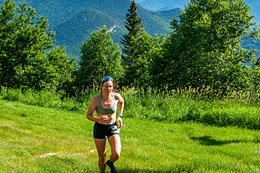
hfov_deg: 26.0
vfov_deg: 17.3
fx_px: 563
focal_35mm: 78
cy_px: 153
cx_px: 129
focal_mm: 34
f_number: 8
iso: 200
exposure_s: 1/400
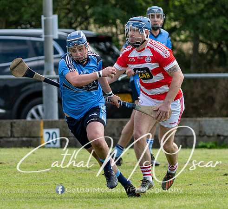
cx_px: 81
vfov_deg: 1.7
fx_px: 7156
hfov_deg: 1.8
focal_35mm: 1001
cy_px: 140
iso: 160
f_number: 2.8
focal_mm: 300
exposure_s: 1/1600
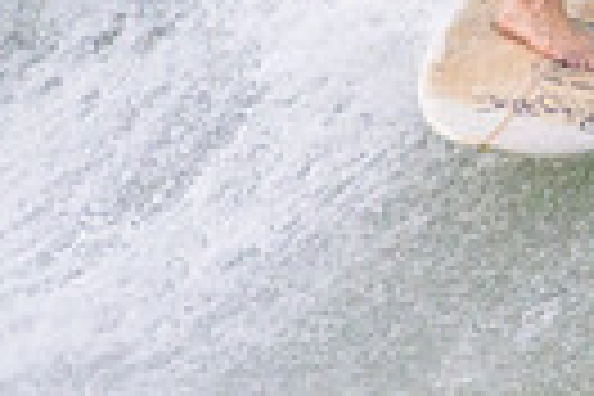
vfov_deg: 0.3
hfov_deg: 0.5
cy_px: -44
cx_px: 1192
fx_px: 70350
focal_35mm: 4264
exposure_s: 1/2000
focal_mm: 800
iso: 2000
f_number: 11
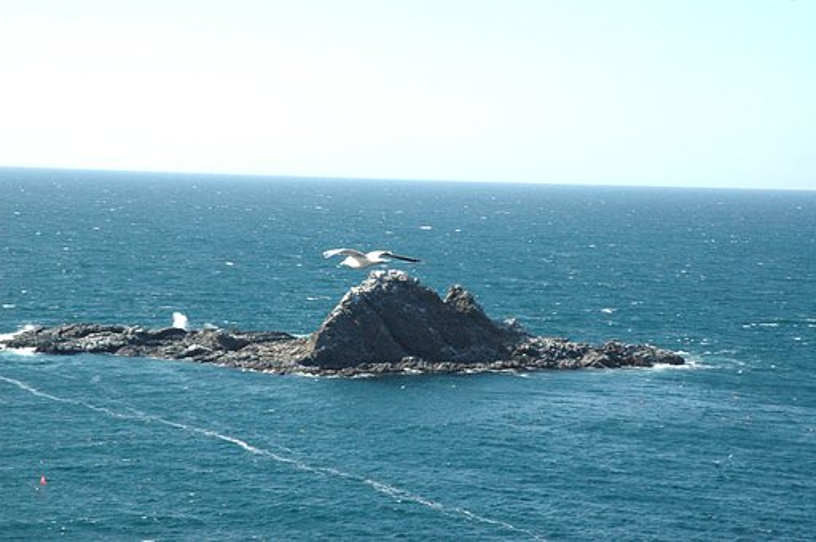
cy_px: 271
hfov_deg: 20.9
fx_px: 2207
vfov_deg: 14.0
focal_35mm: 98
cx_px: 408
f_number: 11
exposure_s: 1/500
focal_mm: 65
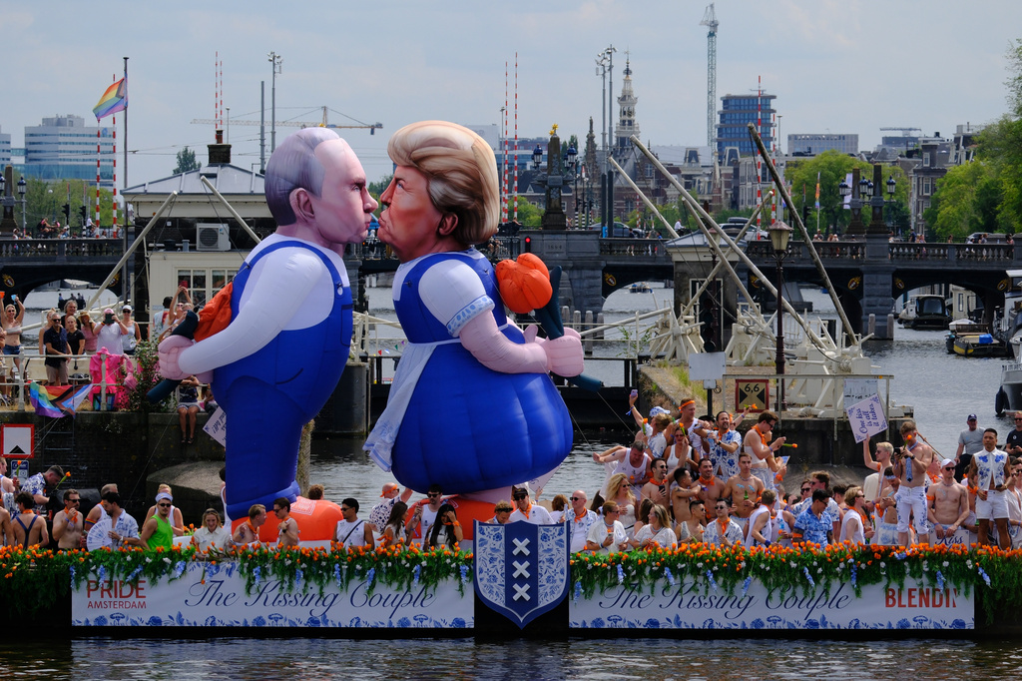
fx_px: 6385
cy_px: 340
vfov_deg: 6.1
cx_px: 511
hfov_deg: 9.2
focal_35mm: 225
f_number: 8
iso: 500
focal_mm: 150
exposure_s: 1/1000
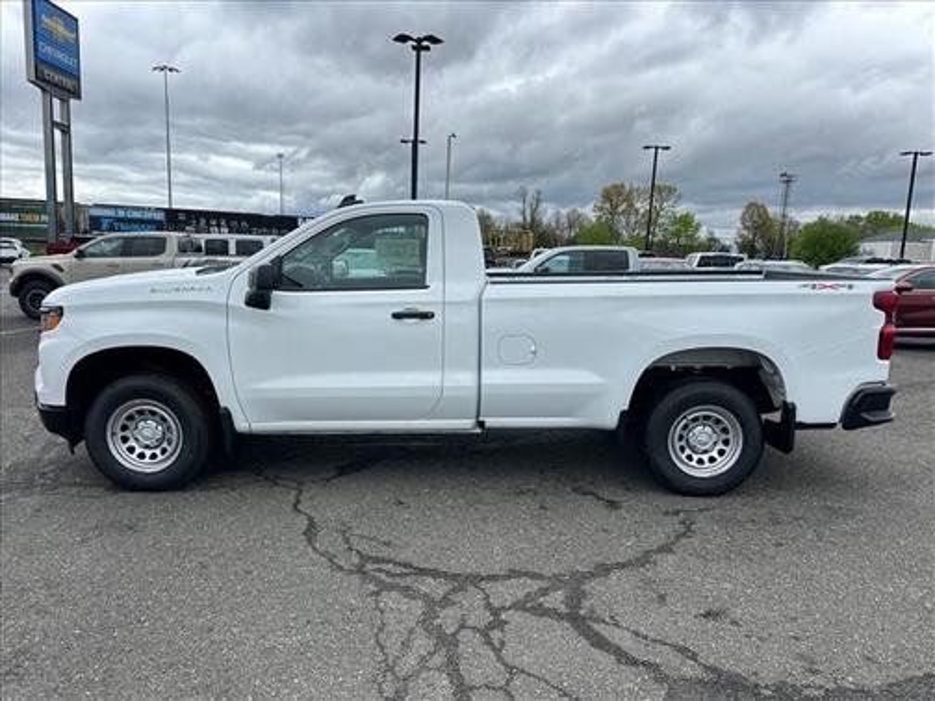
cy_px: 350
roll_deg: -2.6
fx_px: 648
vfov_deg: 56.8
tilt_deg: -8.5
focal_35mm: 24
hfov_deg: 71.6
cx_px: 468
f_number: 1.78
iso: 80
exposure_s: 1/779
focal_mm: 6.86
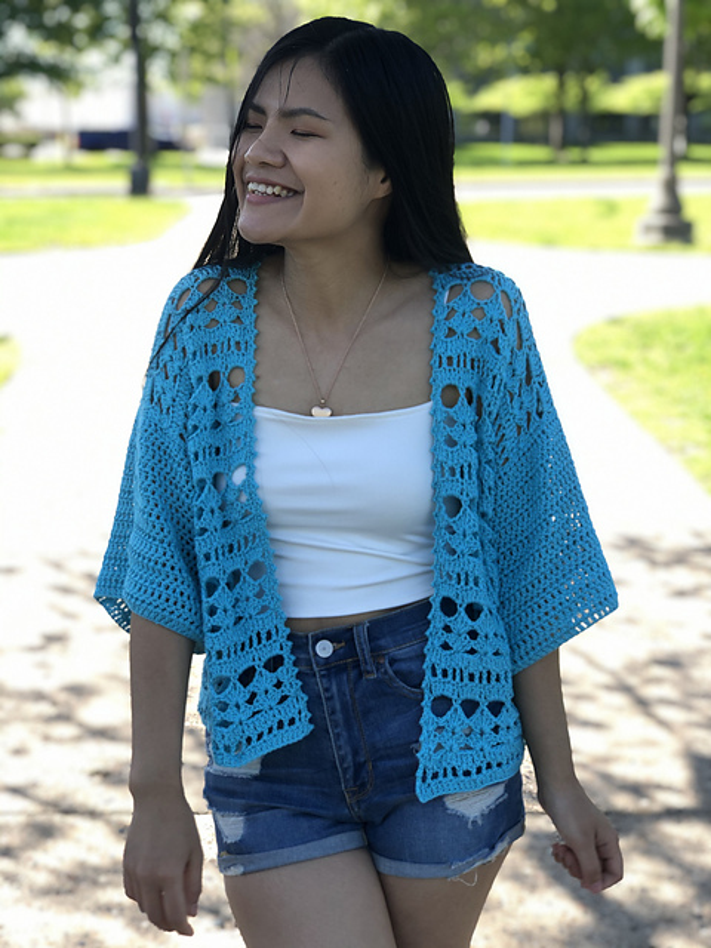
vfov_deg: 33.8
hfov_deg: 25.7
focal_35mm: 57
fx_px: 1561
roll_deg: +0.6
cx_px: 356
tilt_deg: -11.6
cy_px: 474
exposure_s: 1/120
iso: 25
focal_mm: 6.6
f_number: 2.8
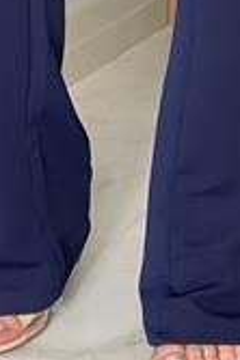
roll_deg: -1.7
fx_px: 2495
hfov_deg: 5.5
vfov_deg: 8.1
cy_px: -146
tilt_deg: -13.3
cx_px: 158
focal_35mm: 249
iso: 250
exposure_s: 1/84
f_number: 2.8
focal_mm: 9
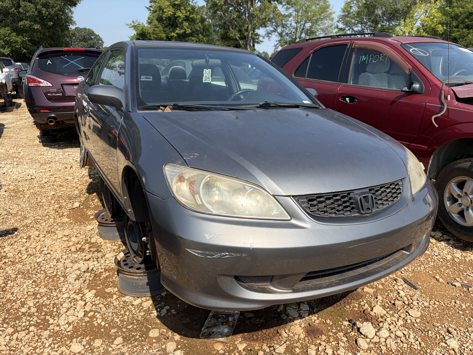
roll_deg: -1.3
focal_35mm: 26
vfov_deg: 53.1
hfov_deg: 67.3
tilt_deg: -16.1
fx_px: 355
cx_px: 236
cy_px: 178
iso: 64
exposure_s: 1/4329
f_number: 1.6
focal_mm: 5.96
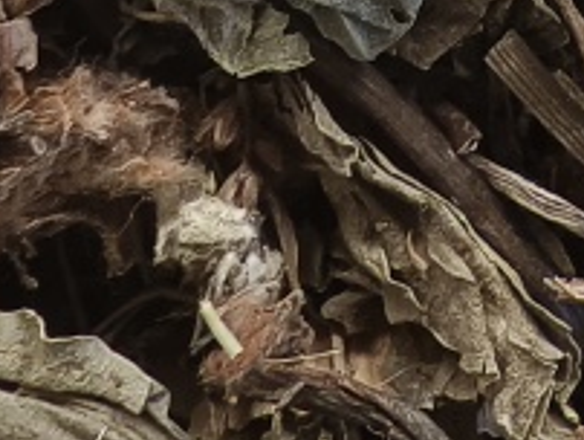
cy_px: -211
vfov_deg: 14.1
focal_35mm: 99
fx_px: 1672
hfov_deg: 18.6
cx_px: 737
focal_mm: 2.32
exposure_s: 1/50
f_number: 2
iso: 605
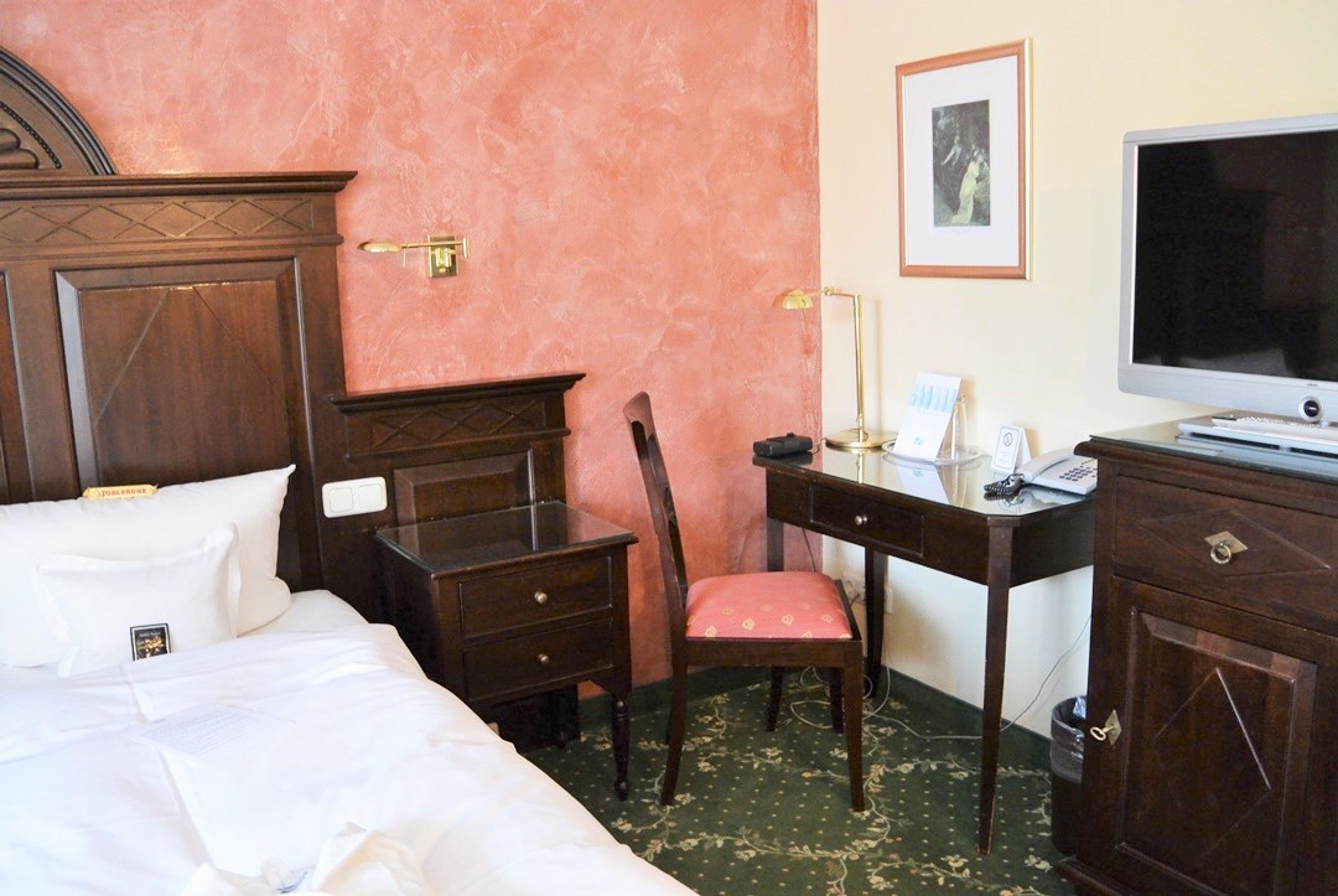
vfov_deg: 45.1
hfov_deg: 63.6
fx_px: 1079
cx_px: 669
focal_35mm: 29
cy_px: 448
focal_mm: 11
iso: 800
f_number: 3.5
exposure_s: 1/20
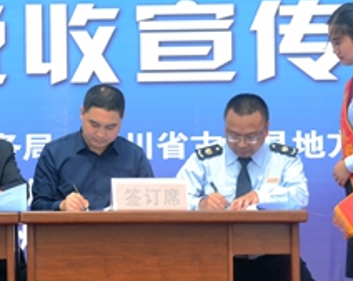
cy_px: 177
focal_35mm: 153
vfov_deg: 10.1
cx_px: 25
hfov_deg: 12.5
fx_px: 1596
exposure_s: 1/640
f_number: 13
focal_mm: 46
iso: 800
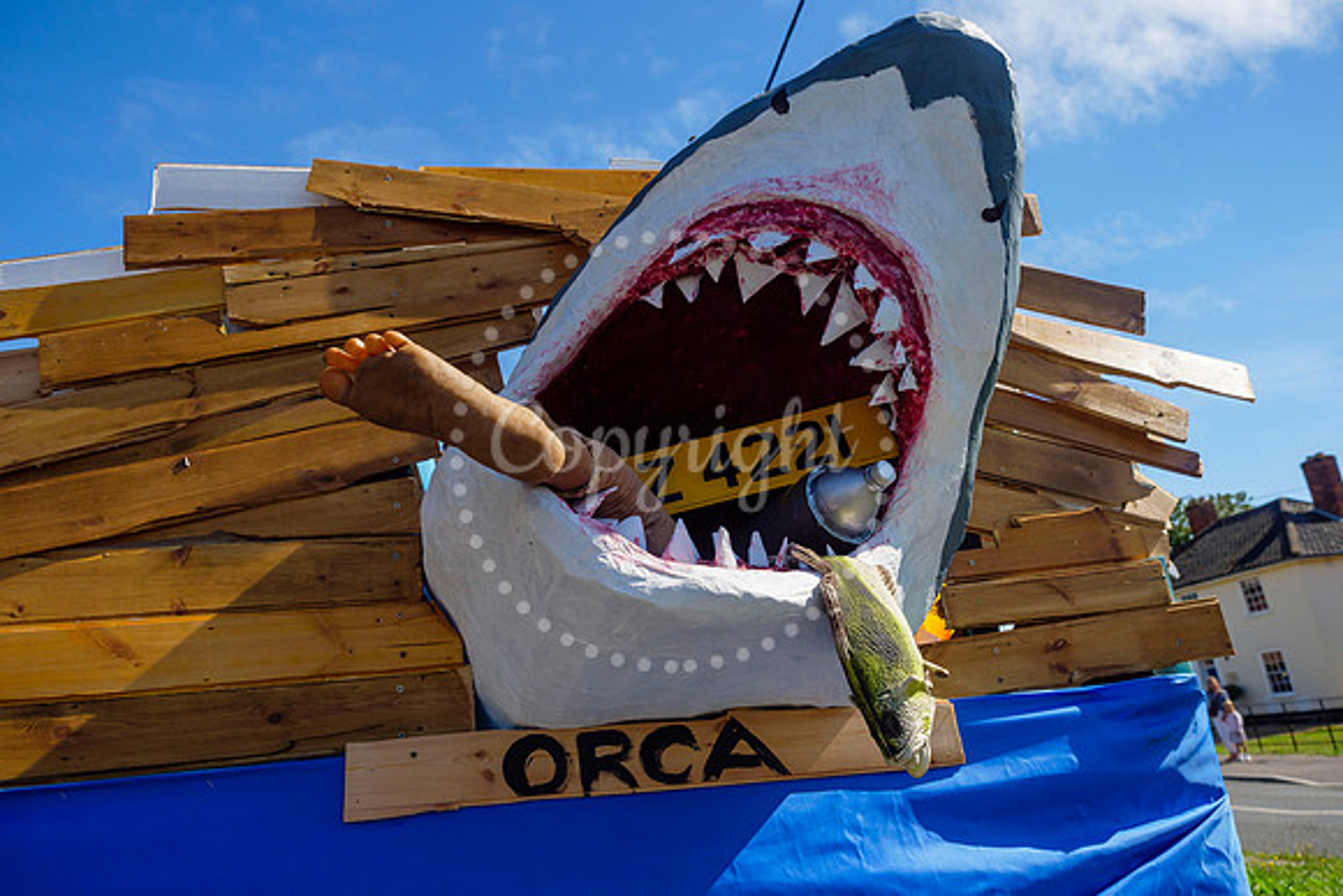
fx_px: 931
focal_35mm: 25
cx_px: 672
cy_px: 448
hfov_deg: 71.6
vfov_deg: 51.4
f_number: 3.2
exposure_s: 1/2500
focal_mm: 12
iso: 200
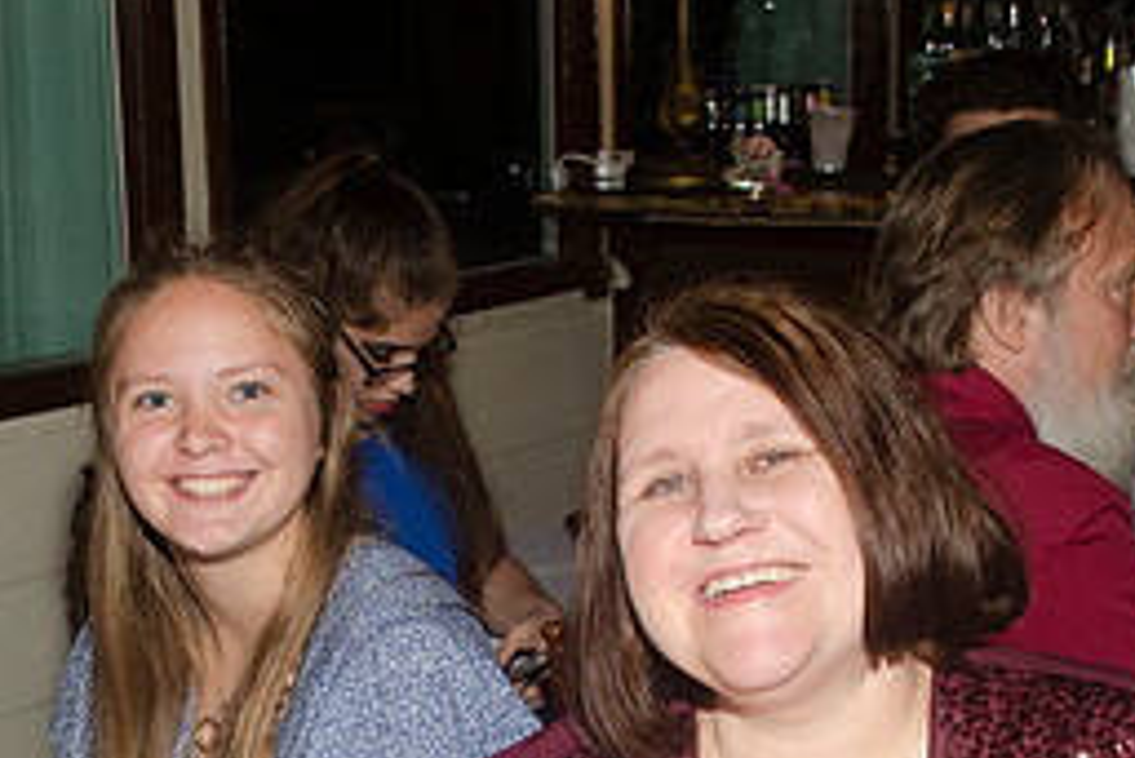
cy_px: 758
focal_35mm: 95
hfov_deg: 21.4
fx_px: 2997
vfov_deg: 14.2
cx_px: 536
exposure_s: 1/60
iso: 400
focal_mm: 28
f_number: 5.6
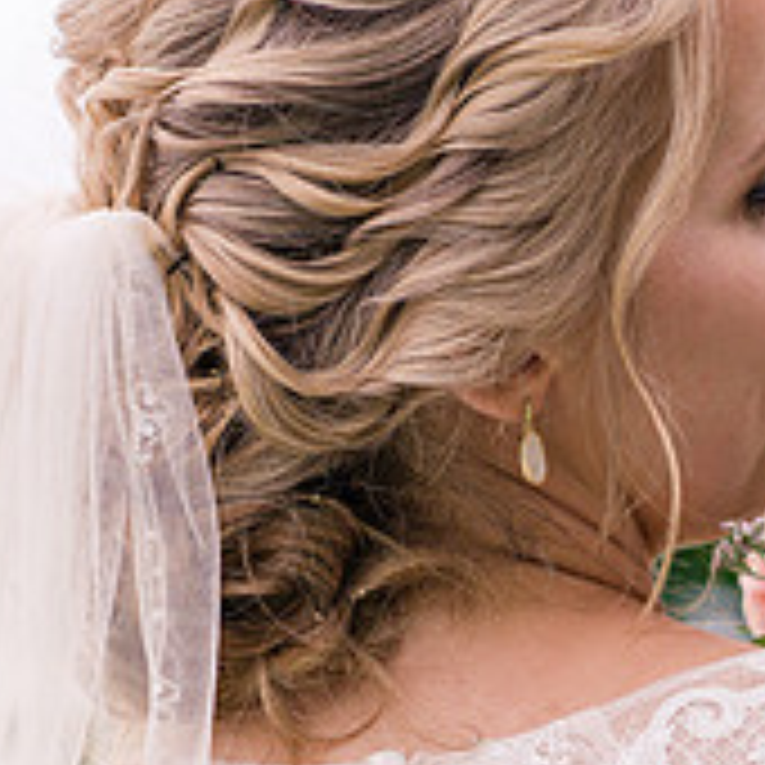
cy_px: 738
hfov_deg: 9.1
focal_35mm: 191
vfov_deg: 9.1
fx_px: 4776
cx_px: 576
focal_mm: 85
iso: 400
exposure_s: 1/2000
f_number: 3.5
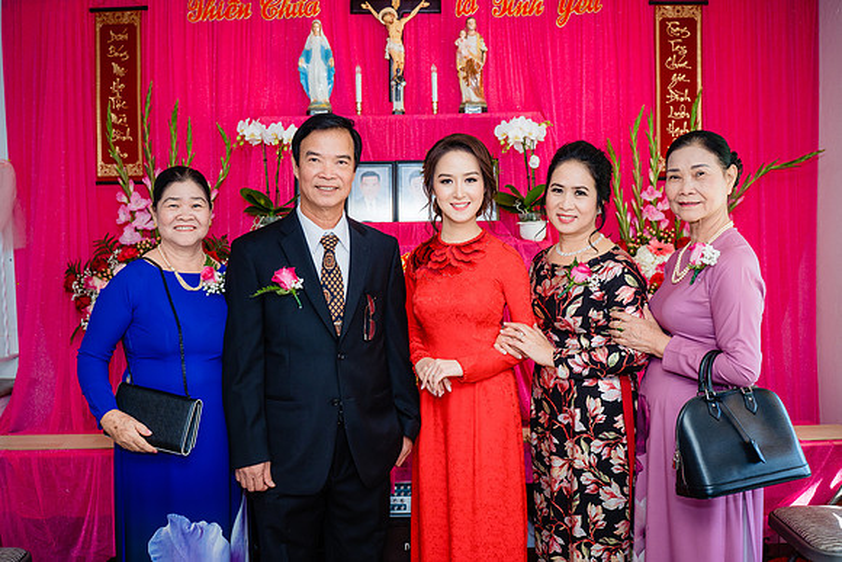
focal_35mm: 36
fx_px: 846
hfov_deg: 52.9
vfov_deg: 36.8
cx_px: 414
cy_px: 292
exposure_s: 1/160
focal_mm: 34
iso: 800
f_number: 4
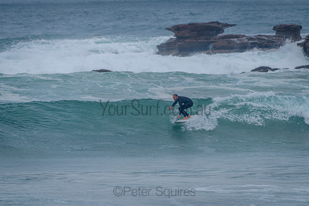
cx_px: 168
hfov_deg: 3.4
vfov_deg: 2.2
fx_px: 5258
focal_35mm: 613
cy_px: 114
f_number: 5.6
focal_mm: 500
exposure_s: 1/2000
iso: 500
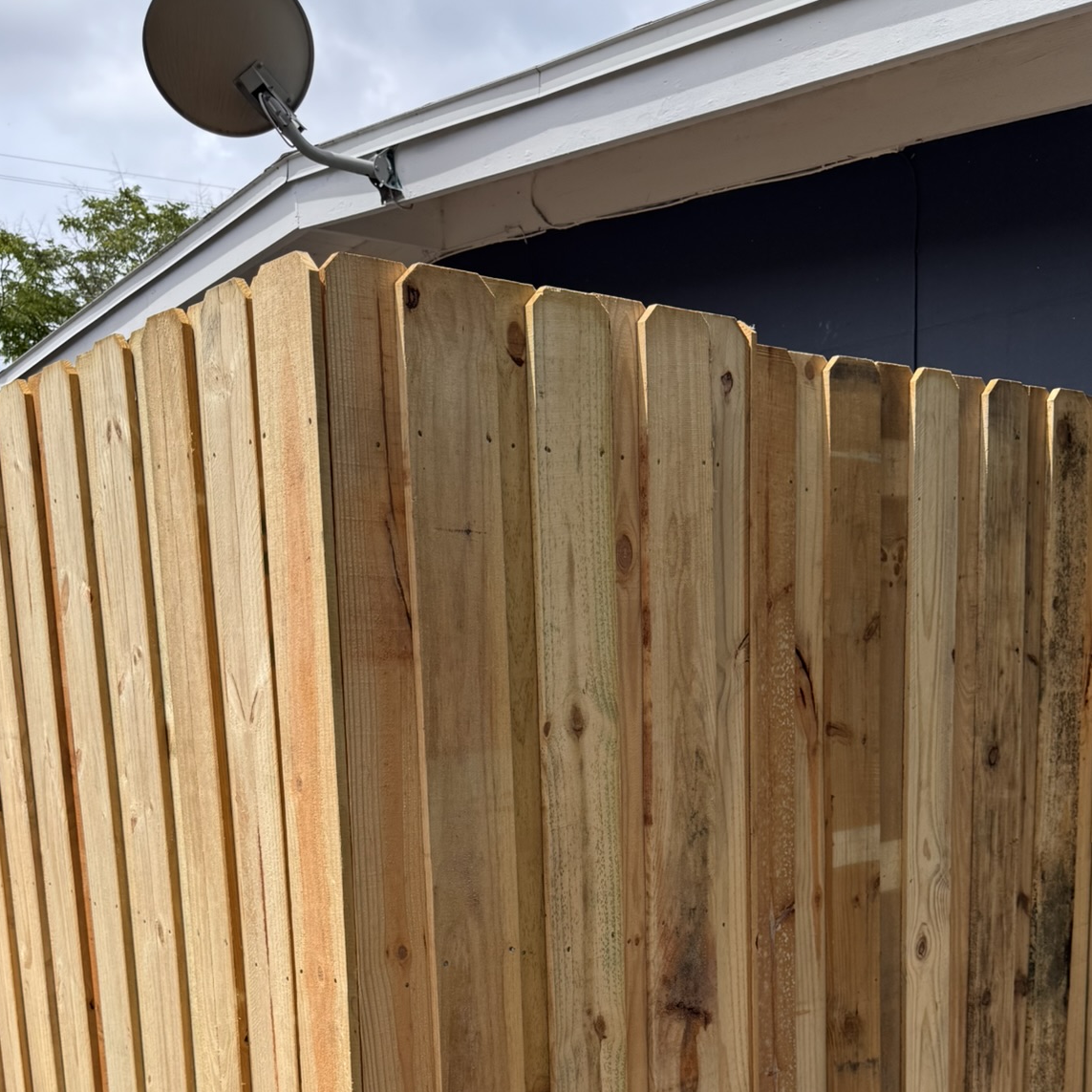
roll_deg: +2.1
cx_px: 609
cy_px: 902
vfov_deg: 41.6
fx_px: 1356
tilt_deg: -9.7
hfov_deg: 43.8
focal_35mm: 38
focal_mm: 6.76
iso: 80
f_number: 1.78
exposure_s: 1/1767
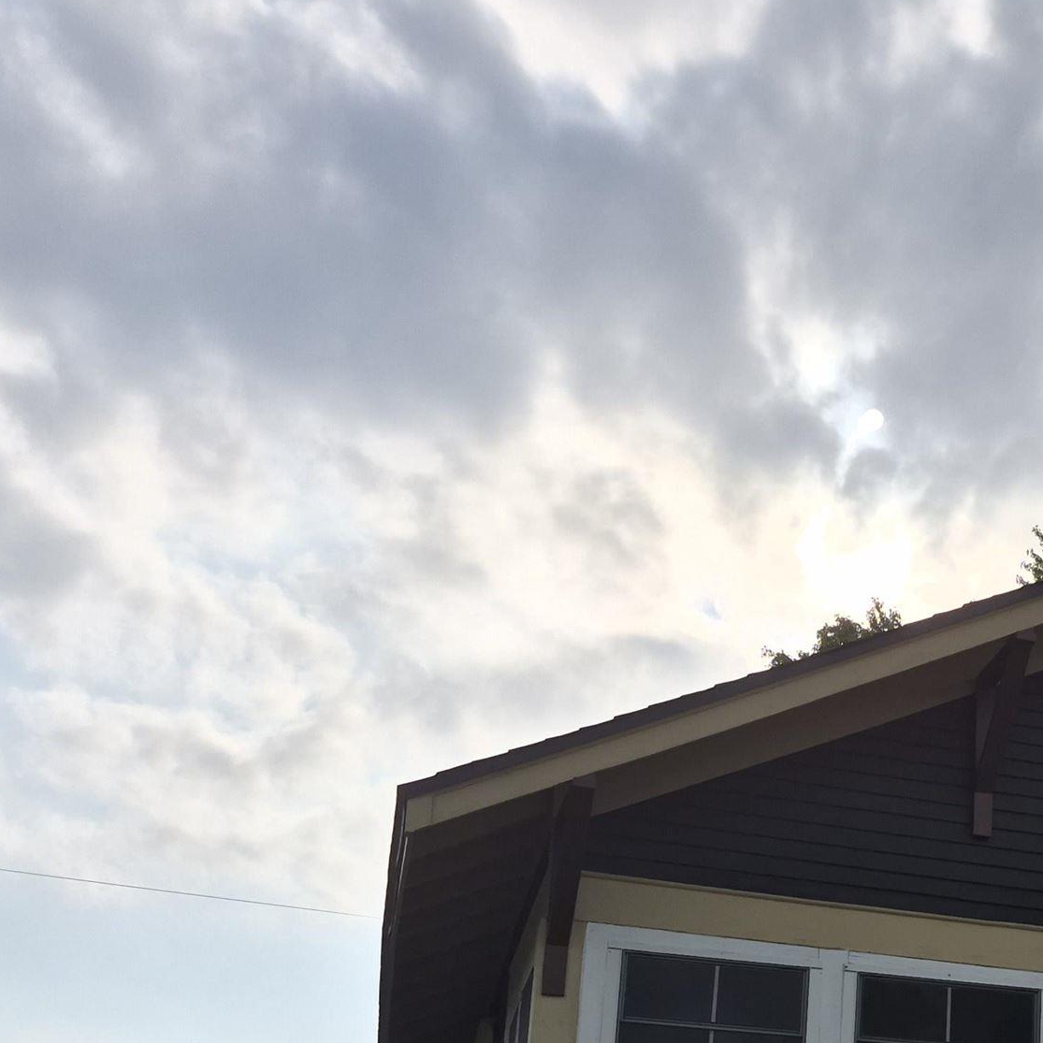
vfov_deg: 29.0
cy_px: 992
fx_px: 1909
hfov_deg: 28.3
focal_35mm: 56
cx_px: 1098
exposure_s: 1/7984
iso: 25
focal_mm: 5.4
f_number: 1.8
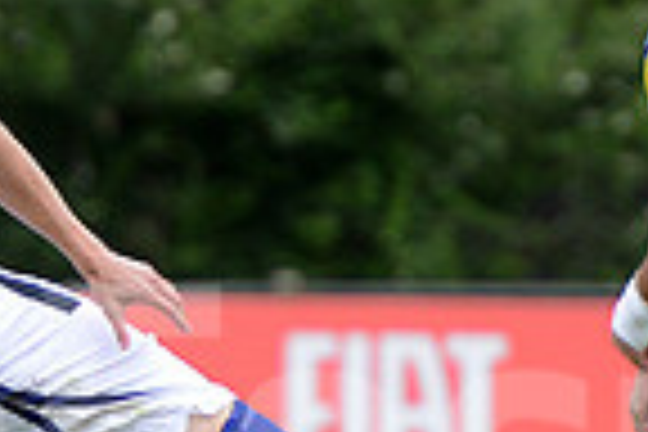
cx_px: -153
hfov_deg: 1.9
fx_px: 19582
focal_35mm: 1088
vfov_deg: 1.3
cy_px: 421
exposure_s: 1/640
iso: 400
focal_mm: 270
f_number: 4
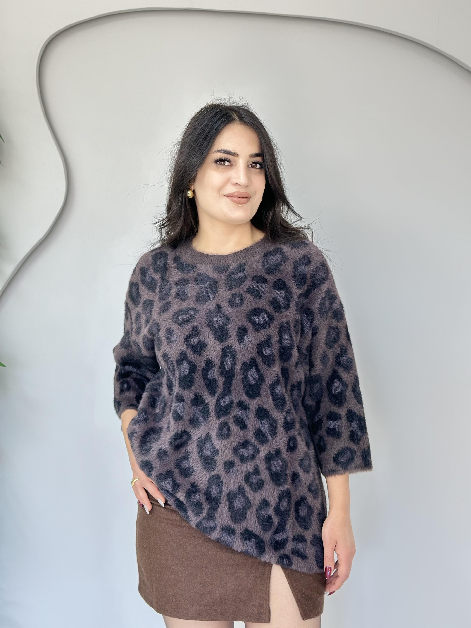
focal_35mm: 48
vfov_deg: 39.7
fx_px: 871
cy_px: 314
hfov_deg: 30.3
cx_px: 236
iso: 80
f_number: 1.78
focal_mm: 6.86
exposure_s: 1/50
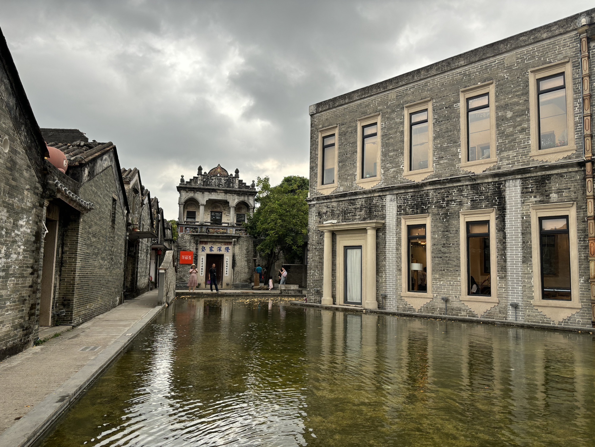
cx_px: 298
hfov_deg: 67.3
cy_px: 224
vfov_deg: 53.1
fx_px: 447
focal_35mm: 26
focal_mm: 5.96
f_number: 1.6
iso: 50
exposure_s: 1/439
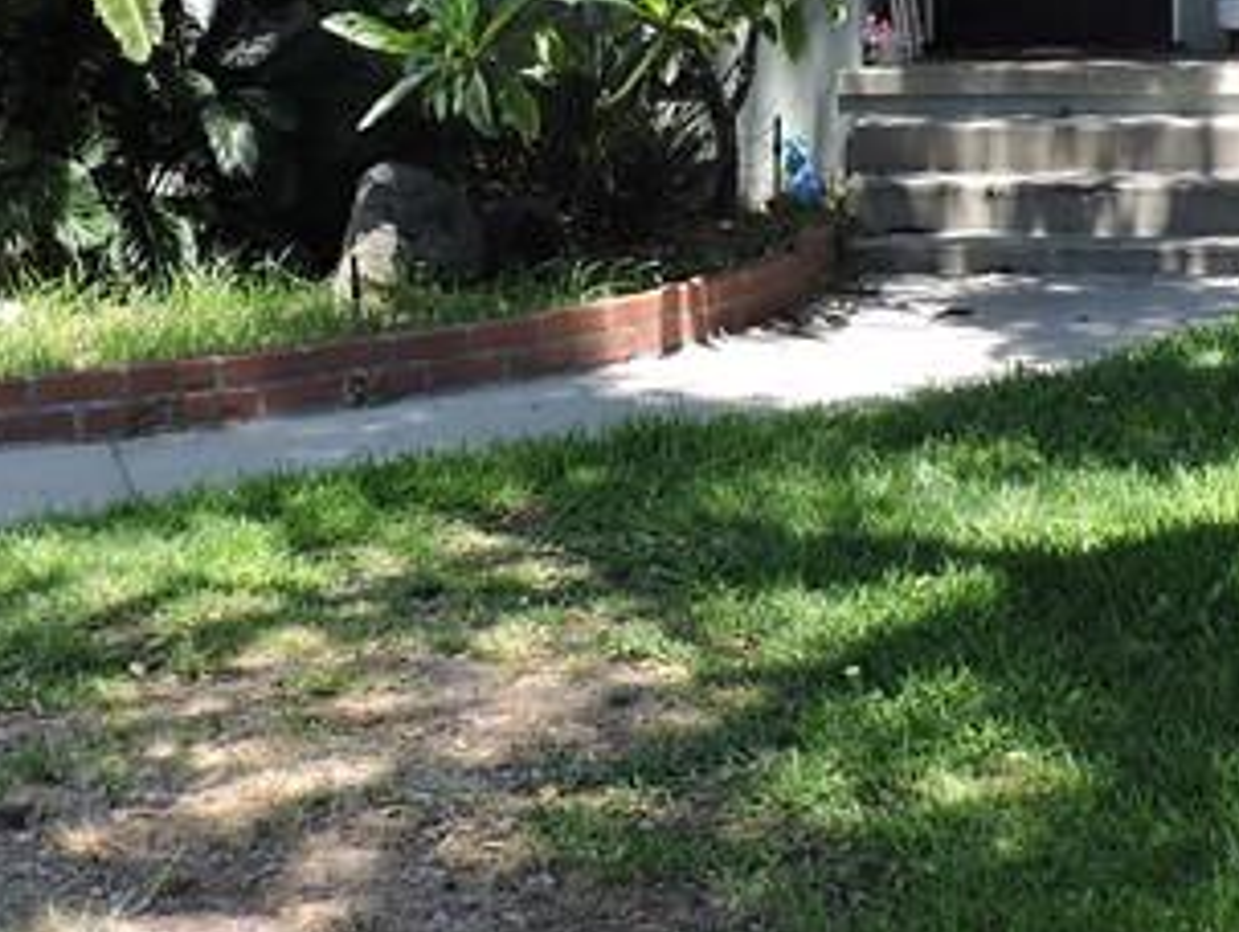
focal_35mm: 81
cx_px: 761
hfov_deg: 24.0
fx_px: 2903
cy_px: -33
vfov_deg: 17.7
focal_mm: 4.3
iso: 100
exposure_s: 1/250
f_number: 3
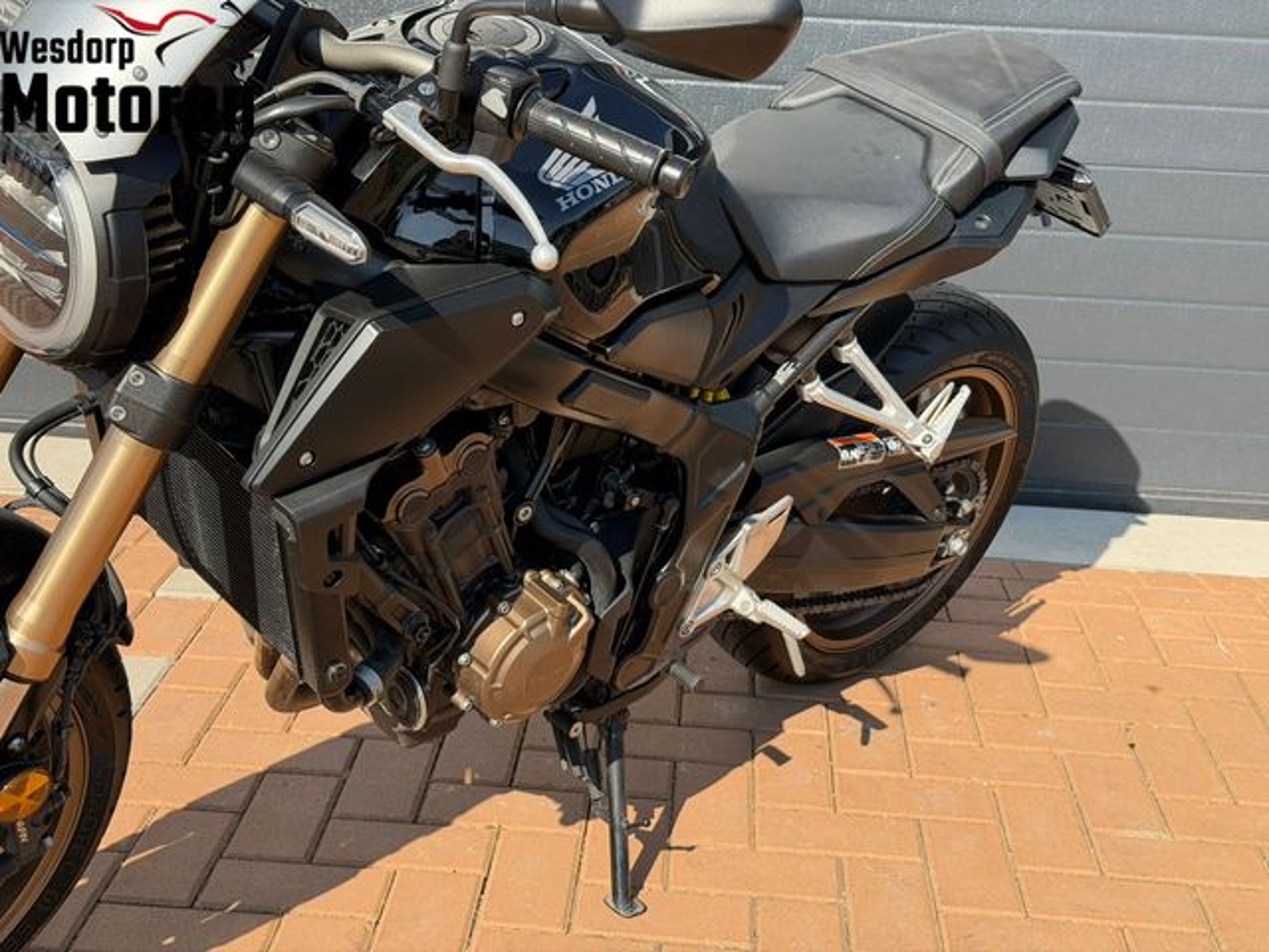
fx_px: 1760
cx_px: 634
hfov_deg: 39.7
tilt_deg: -16.6
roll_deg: -2.4
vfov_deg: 30.3
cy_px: 476
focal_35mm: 48
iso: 64
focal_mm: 6.76
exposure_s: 1/1795
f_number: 1.78
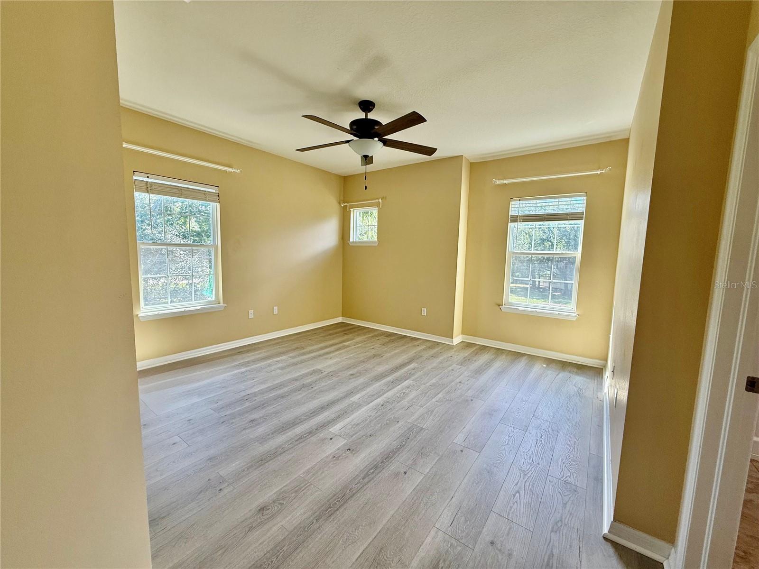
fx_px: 307
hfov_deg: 102.1
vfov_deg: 85.7
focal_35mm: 14
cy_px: 284
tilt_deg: -6.2
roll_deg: -1.7
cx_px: 380
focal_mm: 2.22
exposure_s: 1/120
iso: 100
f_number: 2.2
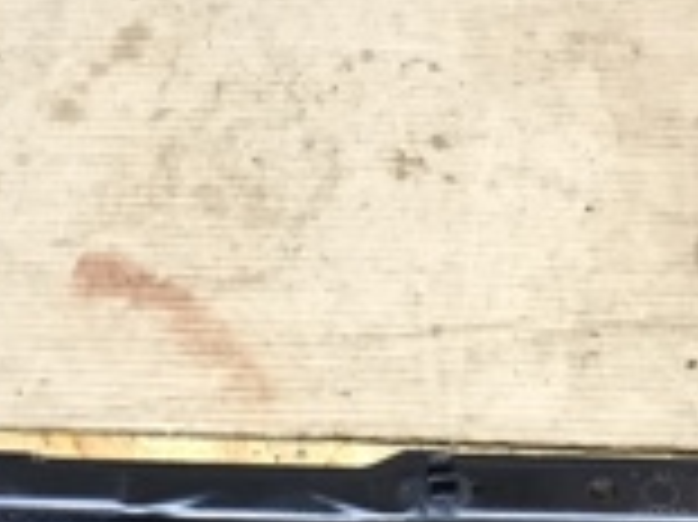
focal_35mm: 120
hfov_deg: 16.4
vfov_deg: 12.3
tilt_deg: -45.1
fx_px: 2418
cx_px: 293
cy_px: 108
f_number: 2.2
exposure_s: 1/33
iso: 100
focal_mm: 4.15
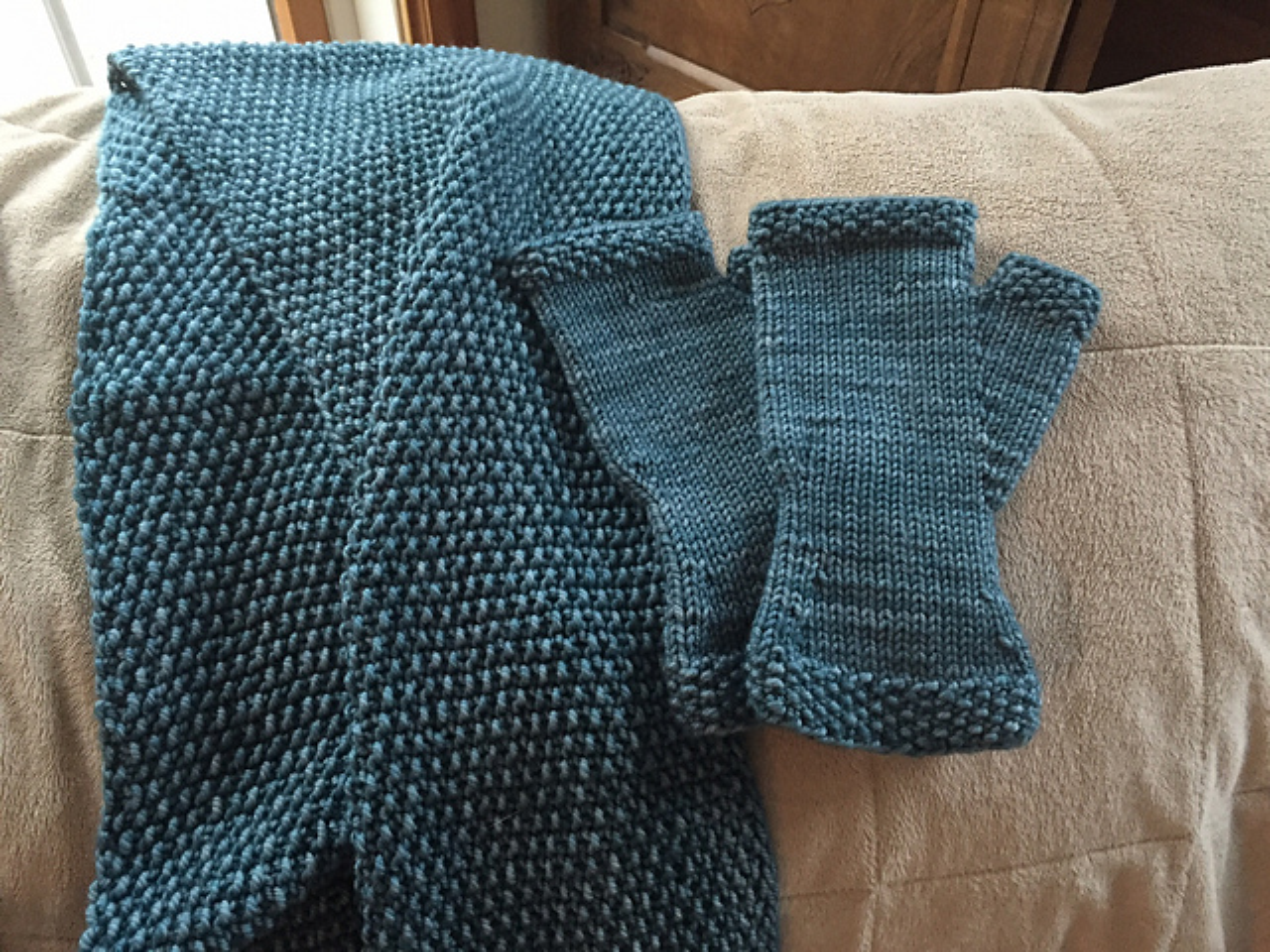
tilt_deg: -48.8
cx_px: 635
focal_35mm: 29
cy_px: 476
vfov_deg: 48.2
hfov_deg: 61.7
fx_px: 1064
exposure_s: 1/15
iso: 320
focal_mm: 4.15
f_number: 2.2
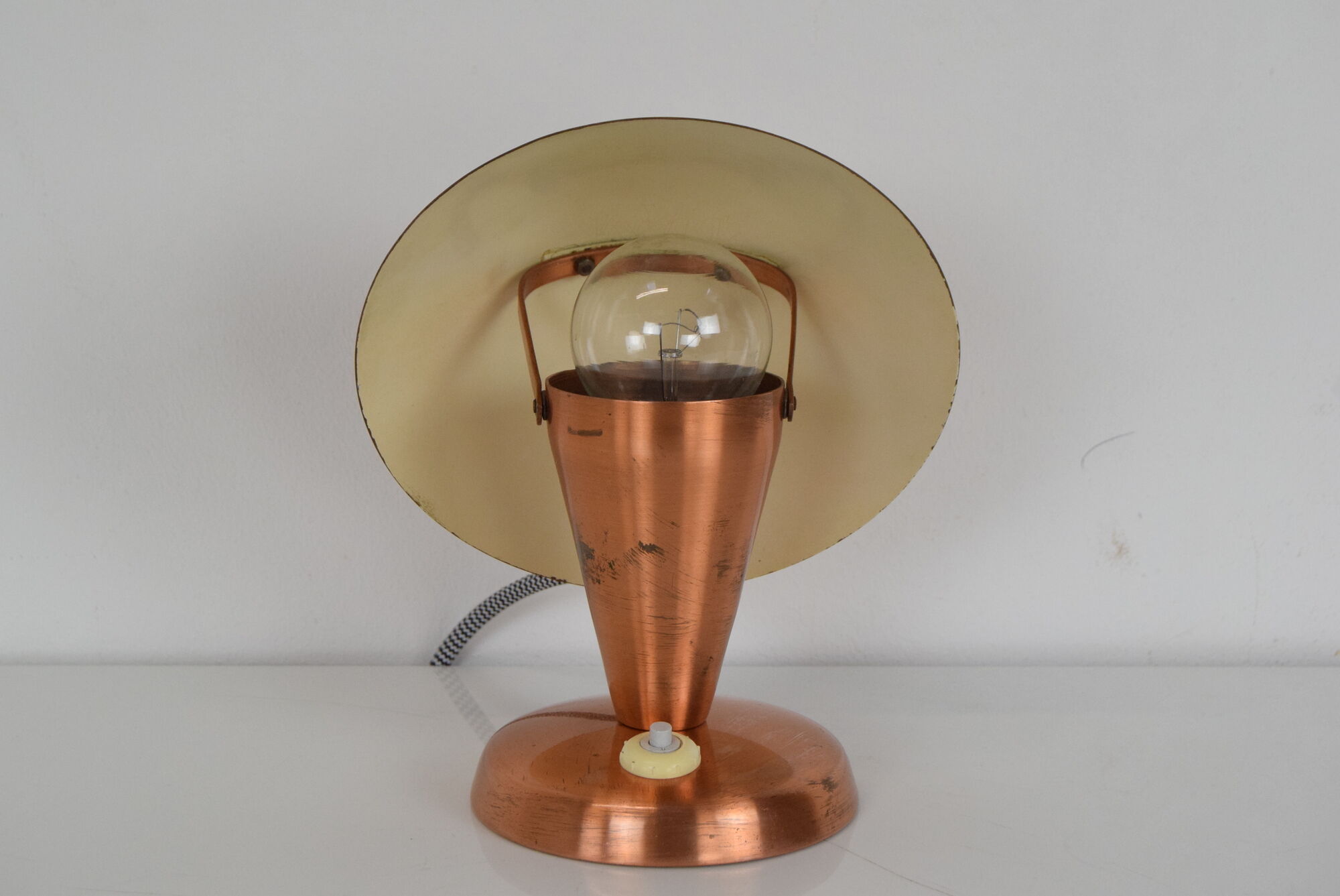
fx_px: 2570
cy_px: 448
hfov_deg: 29.2
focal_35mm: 69
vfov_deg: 19.8
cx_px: 670
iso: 1600
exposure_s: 1/320
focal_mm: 46
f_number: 9
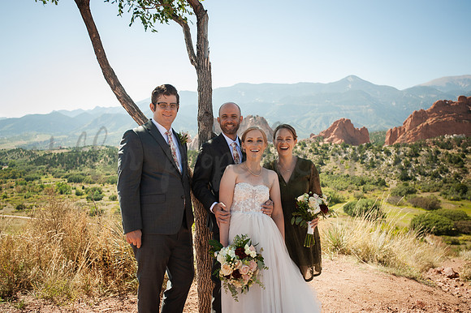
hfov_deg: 58.7
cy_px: 156
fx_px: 418
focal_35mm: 32
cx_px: 236
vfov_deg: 41.1
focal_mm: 32
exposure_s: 1/400
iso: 200
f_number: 4.5
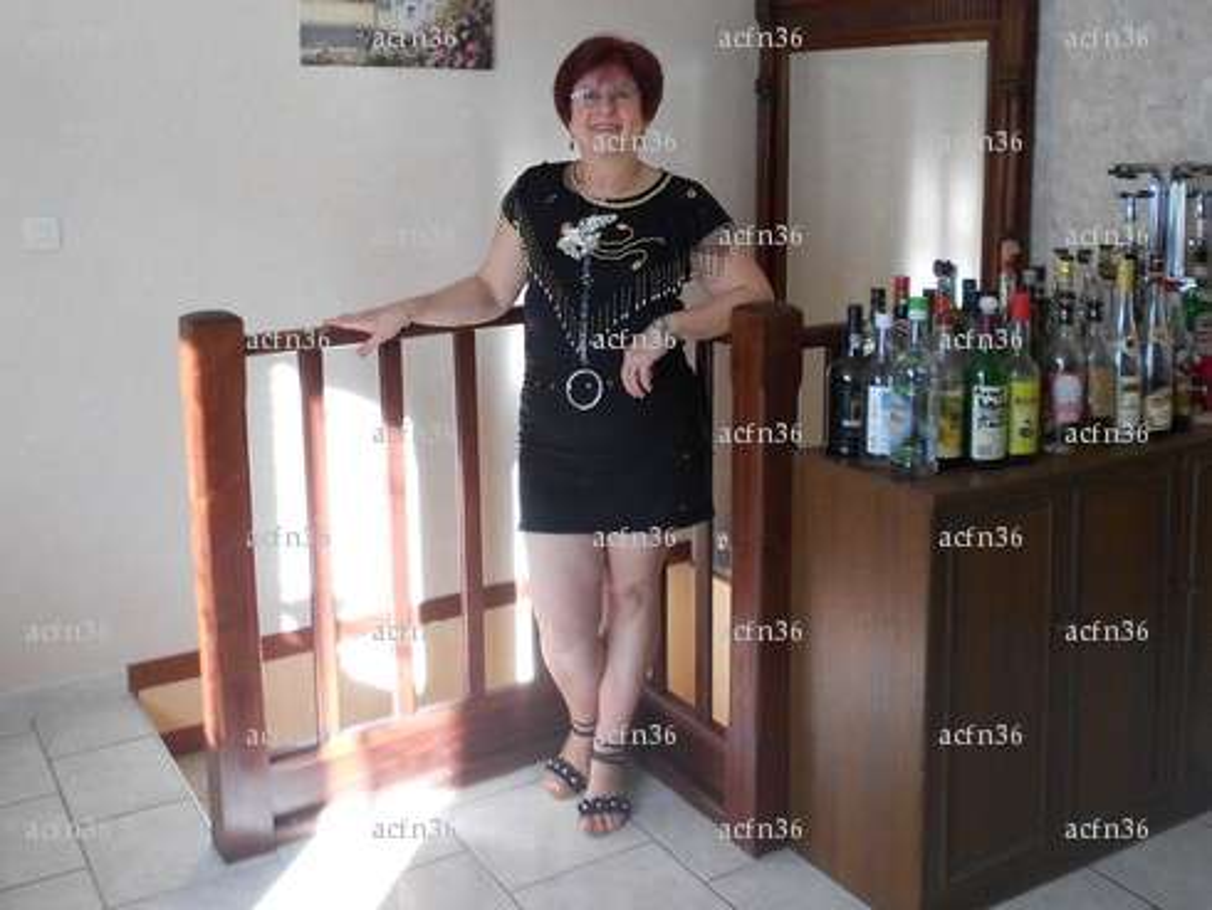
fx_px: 911
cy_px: 455
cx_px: 606
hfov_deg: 67.3
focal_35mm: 26
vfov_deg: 53.1
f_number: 3.2
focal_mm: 4.6
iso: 125
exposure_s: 1/30
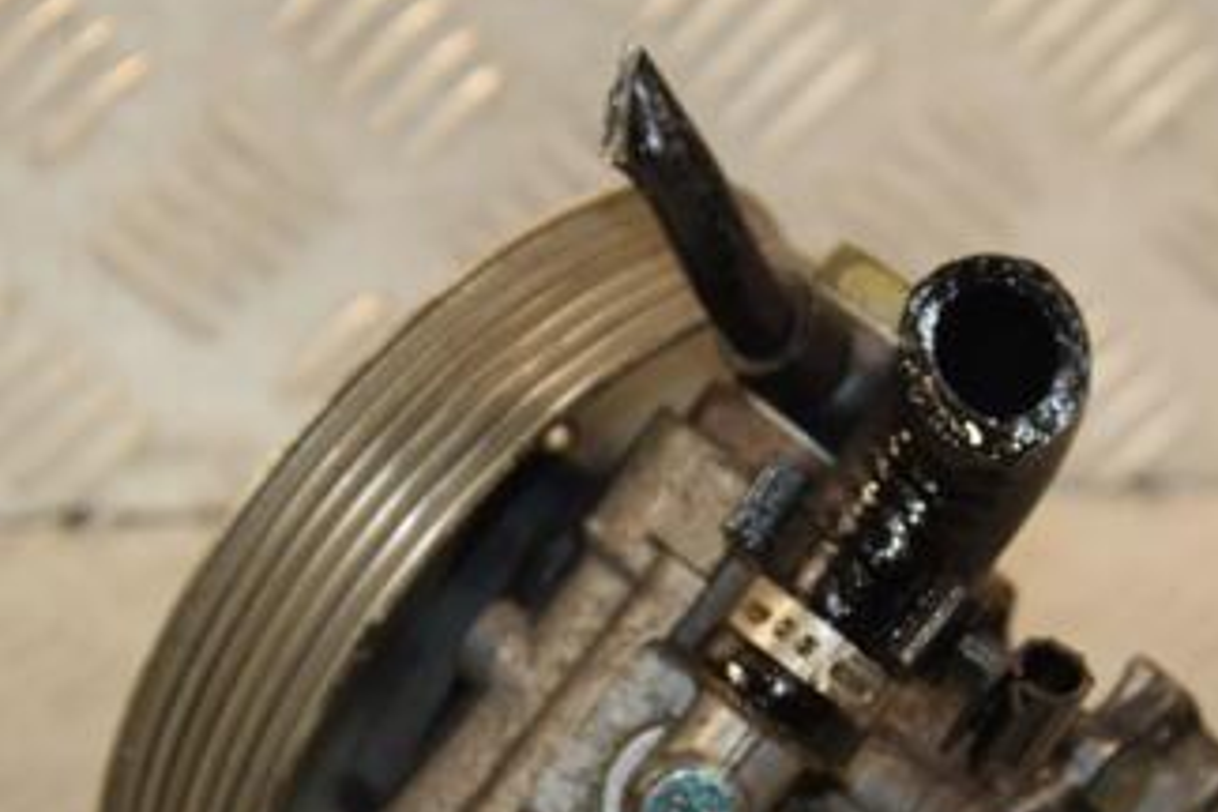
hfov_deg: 11.9
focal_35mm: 172
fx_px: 5819
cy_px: 707
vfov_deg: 8.0
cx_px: 763
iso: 800
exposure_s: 1/200
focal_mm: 62
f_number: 5.6
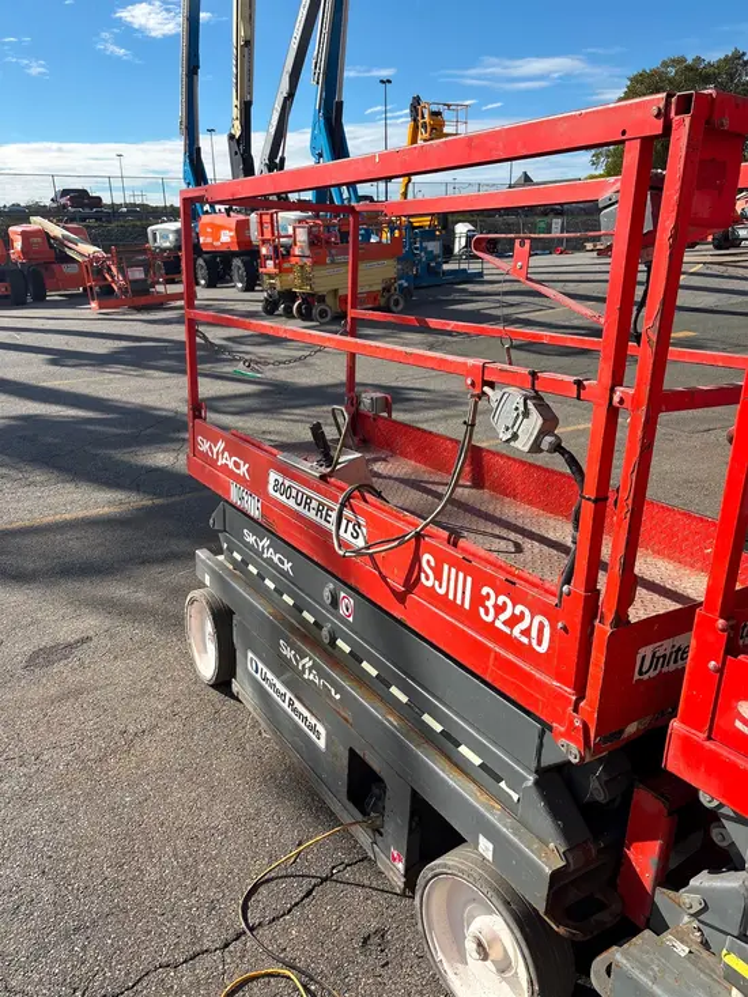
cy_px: 498
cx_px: 374
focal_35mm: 26
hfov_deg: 53.1
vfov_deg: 67.3
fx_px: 749
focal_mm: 5.96
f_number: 1.6
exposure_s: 1/3279
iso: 50
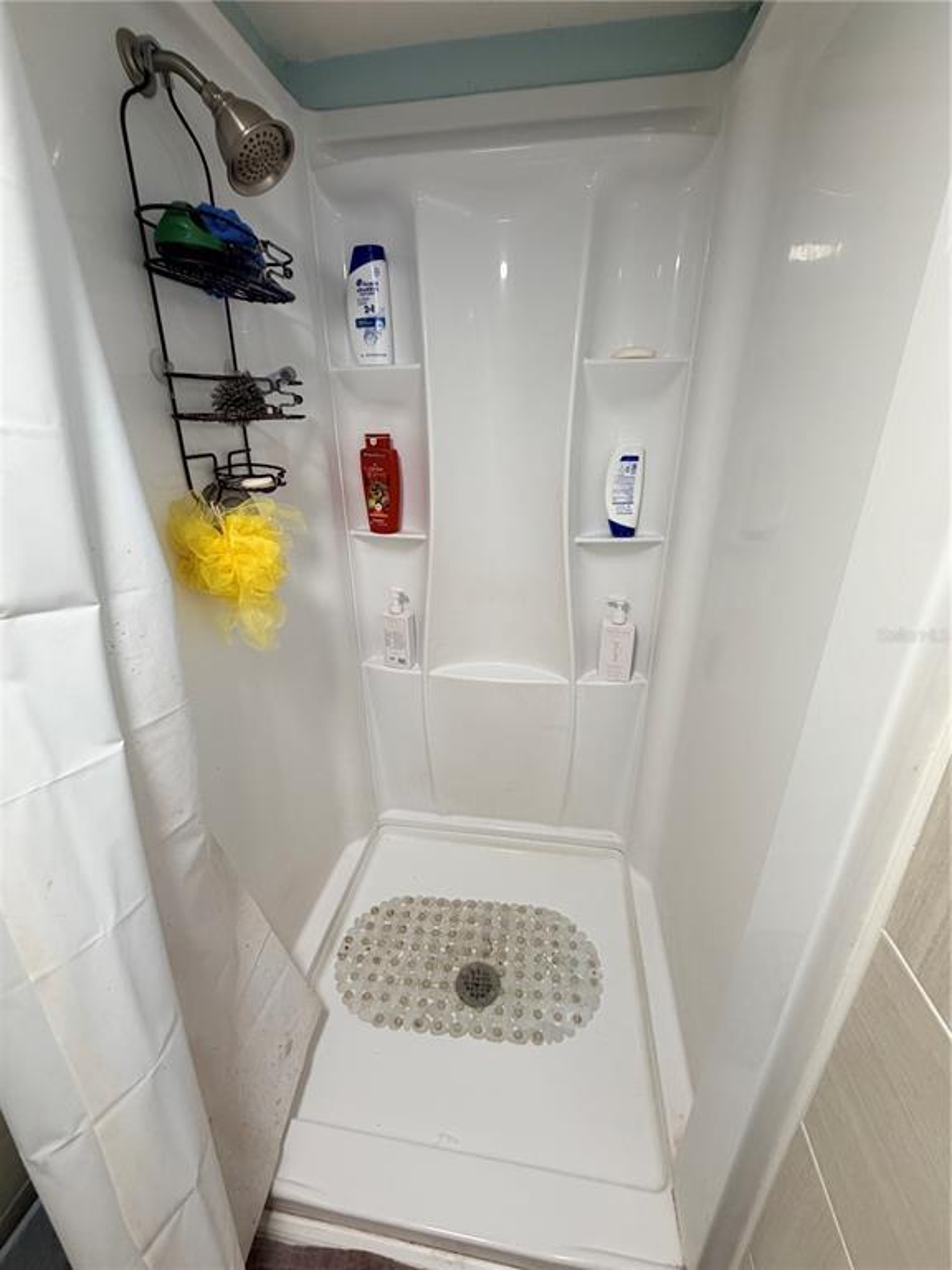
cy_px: 635
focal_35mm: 14
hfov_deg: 85.7
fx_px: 513
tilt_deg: -23.1
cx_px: 476
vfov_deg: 102.1
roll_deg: +0.3
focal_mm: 2.22
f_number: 2.2
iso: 200
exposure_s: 1/120
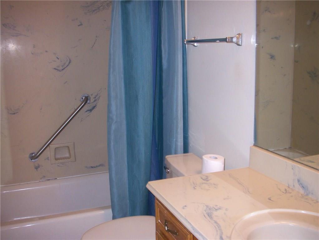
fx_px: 350
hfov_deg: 49.0
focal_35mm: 38
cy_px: 120
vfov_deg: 37.7
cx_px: 160
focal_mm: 6.3
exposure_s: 1/60
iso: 125
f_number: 3.9
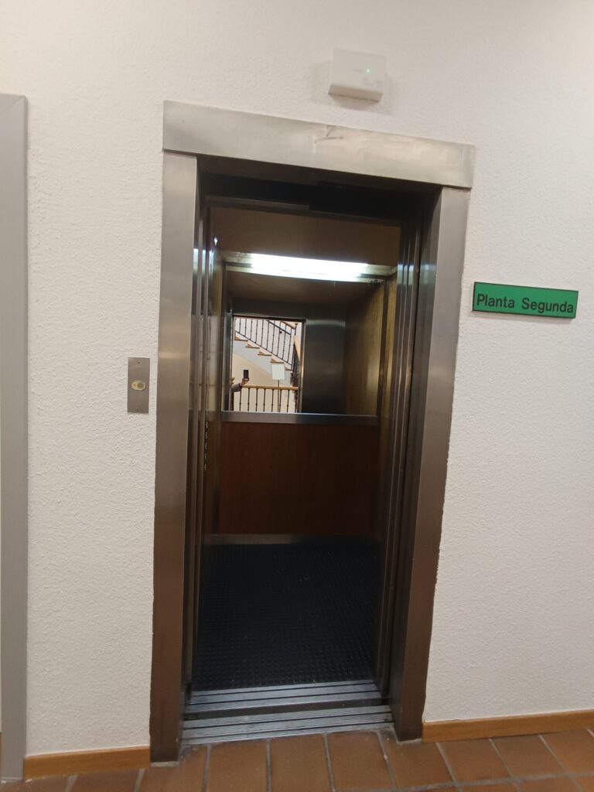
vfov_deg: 94.5
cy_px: 396
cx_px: 297
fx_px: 366
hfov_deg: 78.1
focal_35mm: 16
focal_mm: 1.65
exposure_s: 1/50
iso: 241
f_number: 2.2
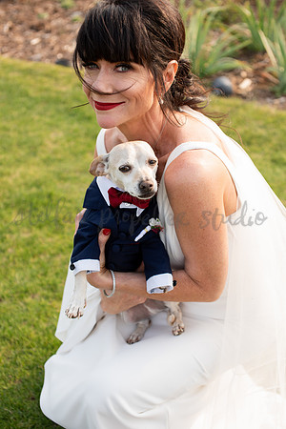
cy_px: 214
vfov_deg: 39.6
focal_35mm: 50
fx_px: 596
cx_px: 143
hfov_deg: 27.0
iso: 160
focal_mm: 50
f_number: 4
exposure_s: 1/400
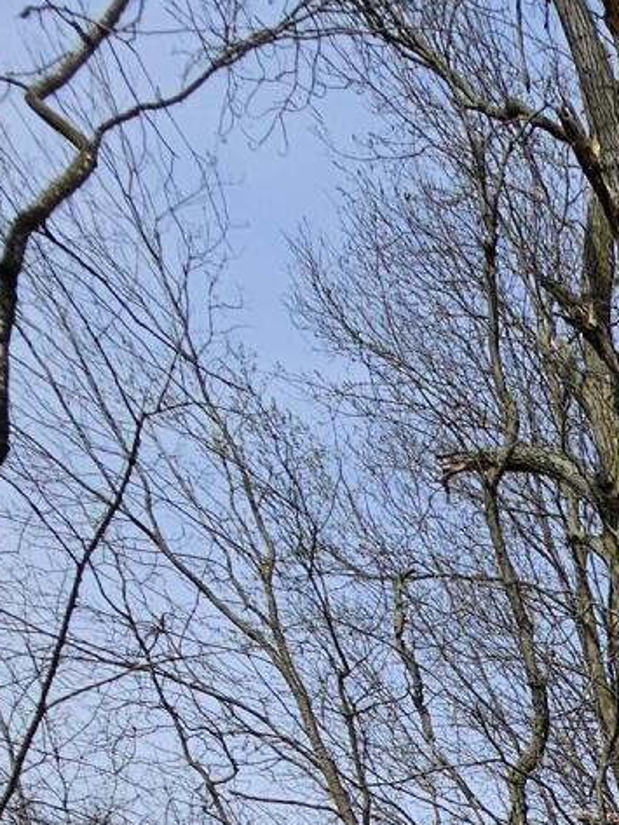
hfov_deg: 17.5
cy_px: 1572
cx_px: 1287
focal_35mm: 55
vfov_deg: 20.5
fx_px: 1311
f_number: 2.2
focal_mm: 2.2
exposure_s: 1/2192
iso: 50
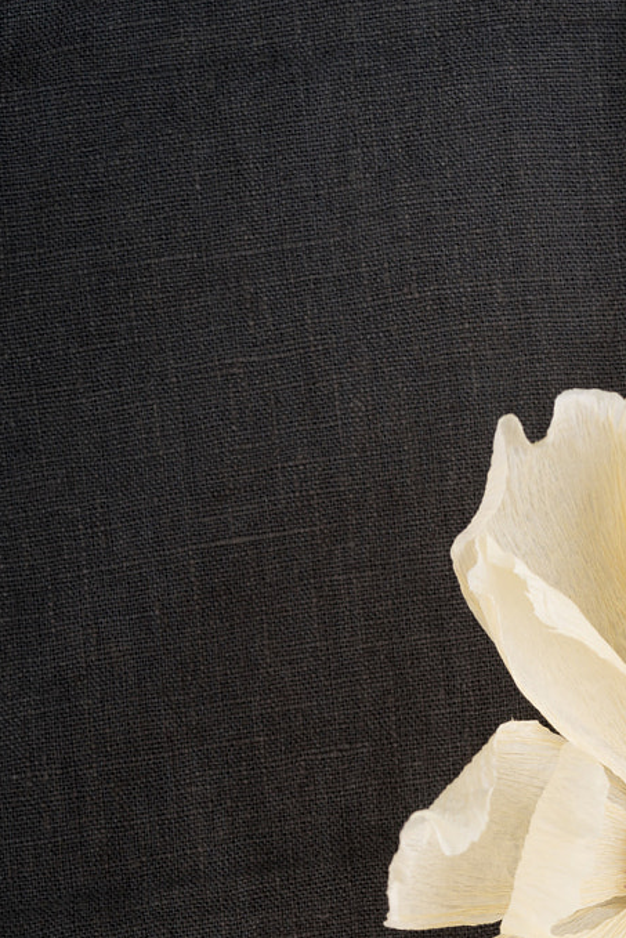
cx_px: 722
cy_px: 955
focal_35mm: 212
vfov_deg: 9.6
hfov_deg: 6.4
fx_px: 5526
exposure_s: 1/125
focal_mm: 90
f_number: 8
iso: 100
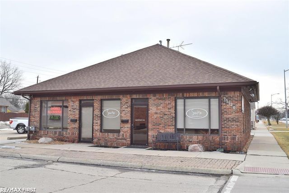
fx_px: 277
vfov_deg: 38.4
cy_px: 96
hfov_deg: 55.1
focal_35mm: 34
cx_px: 144
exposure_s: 1/200
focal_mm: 23
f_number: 9
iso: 100
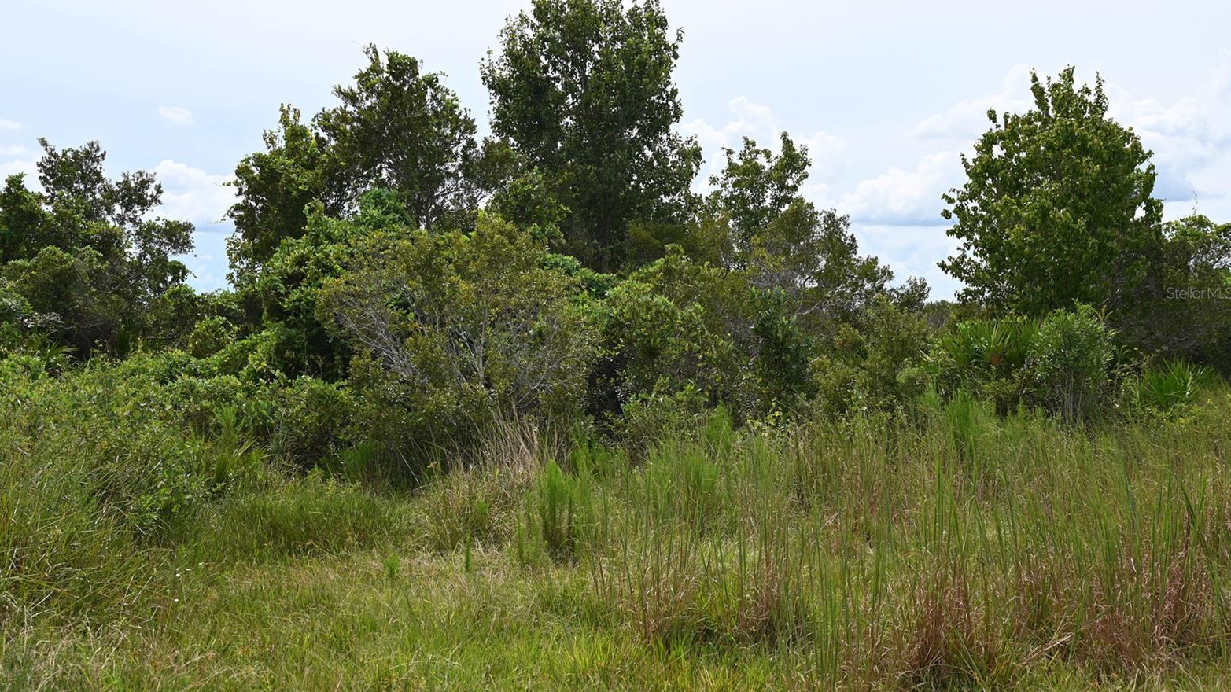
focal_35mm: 46
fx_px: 1501
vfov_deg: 25.9
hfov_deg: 44.6
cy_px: 293
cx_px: 607
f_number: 7.1
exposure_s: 1/400
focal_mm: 43
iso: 100
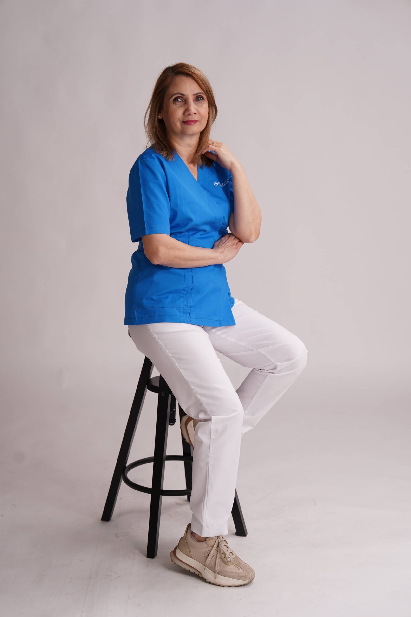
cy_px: 308
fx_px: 1198
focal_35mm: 70
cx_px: 206
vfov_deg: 28.8
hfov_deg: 19.5
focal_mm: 70
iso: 500
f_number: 4.5
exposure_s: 1/125
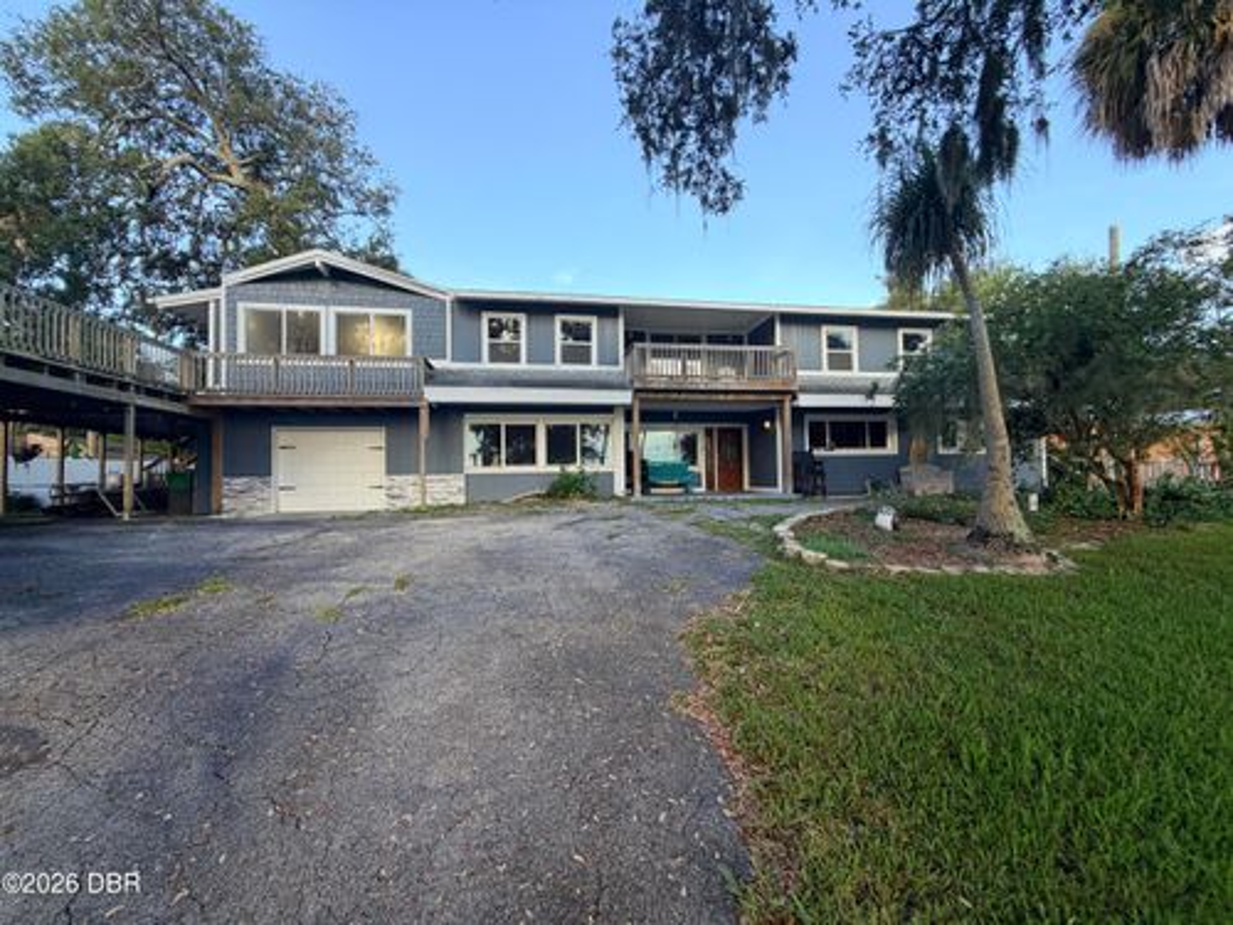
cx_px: 616
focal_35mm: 14
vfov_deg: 85.7
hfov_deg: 102.1
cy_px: 462
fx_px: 499
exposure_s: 1/141
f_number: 2.2
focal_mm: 2.22
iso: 40
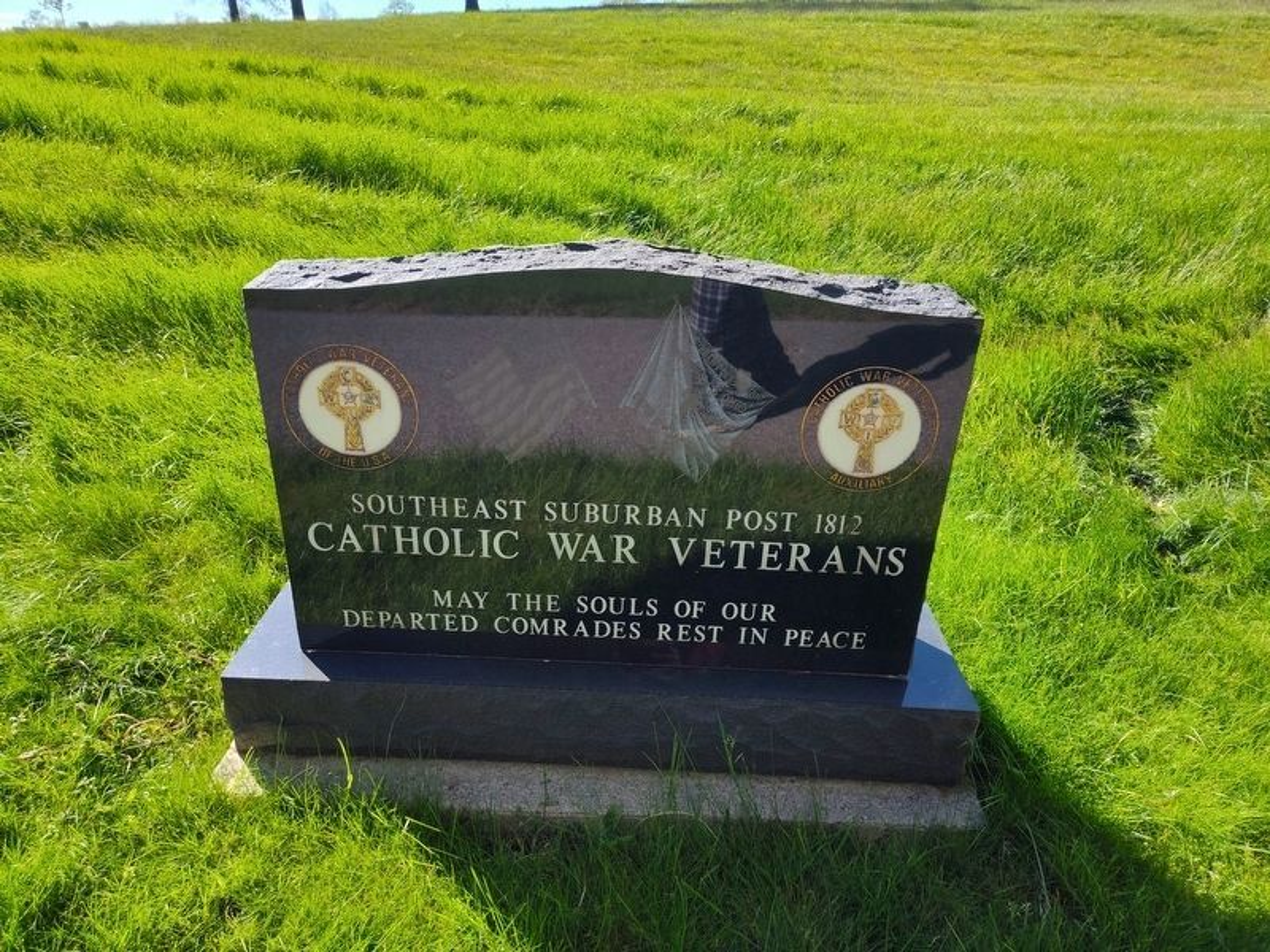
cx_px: 635
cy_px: 476
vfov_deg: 58.9
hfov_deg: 73.9
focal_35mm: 23
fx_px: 844
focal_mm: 5.56
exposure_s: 1/731
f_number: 1.8
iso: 100
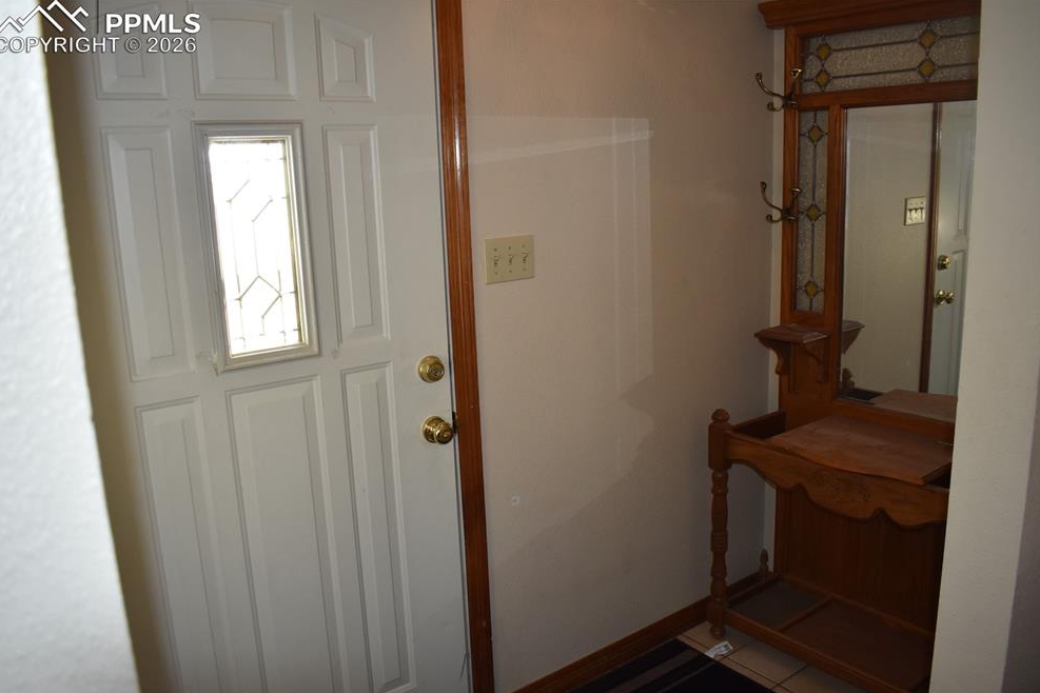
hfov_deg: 65.5
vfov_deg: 46.4
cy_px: 354
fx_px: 809
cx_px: 529
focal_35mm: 28
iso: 800
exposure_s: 1/200
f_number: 4
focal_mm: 18
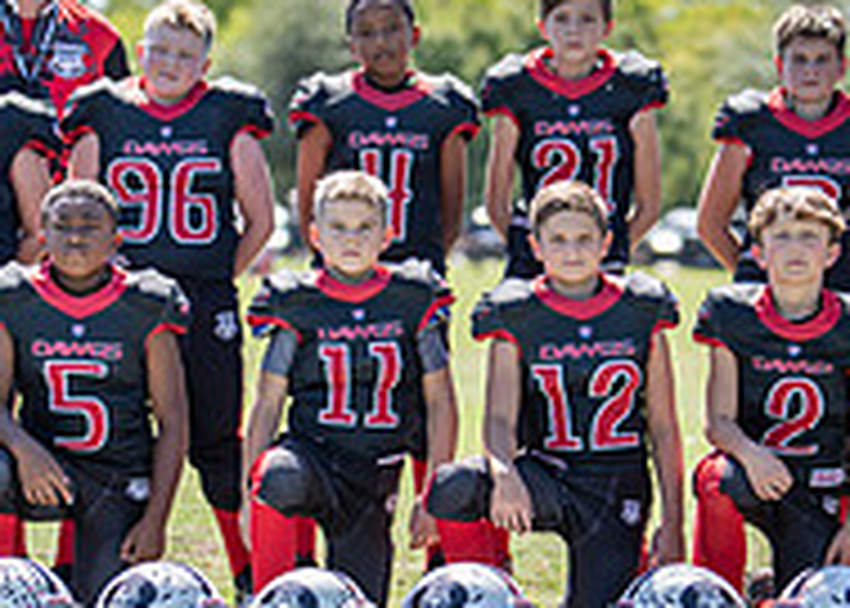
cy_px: 394
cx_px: 612
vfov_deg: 8.0
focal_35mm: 180
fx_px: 4345
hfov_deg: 11.2
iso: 100
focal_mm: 50
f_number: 1.2
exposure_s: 1/4000
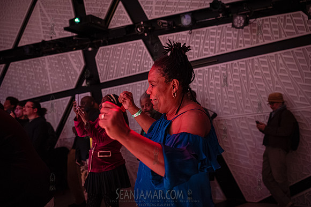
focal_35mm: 35
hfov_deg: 54.5
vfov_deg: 37.8
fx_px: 302
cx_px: 156
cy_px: 104
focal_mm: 35
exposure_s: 1/160
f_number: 2.8
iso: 10000
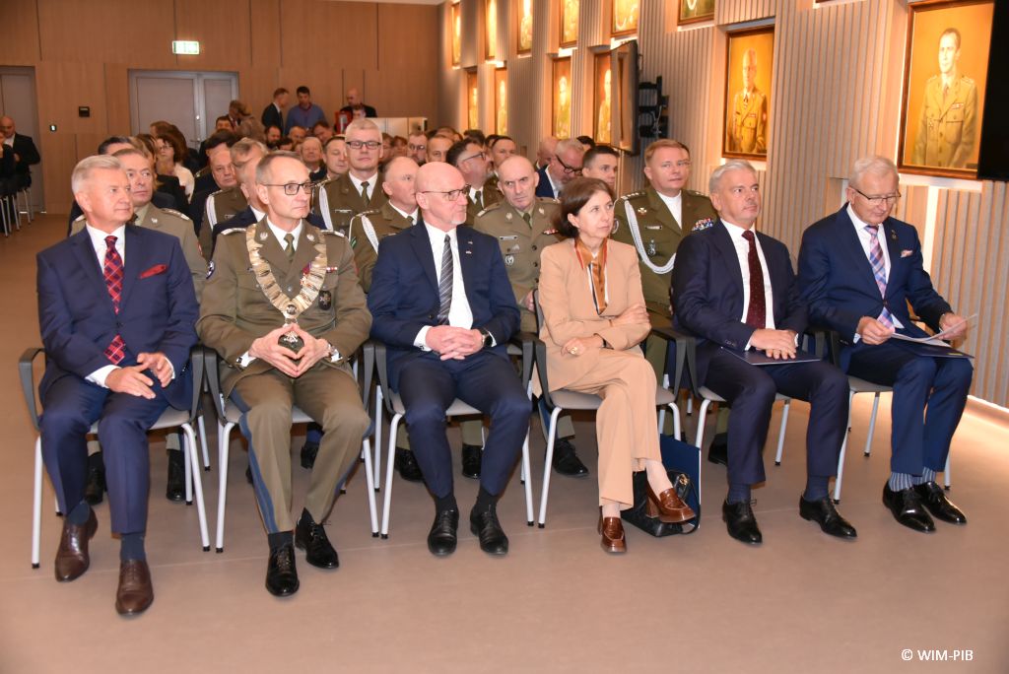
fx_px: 1010
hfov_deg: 53.1
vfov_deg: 36.9
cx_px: 504
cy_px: 337
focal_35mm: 36
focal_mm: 36
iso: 3200
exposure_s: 1/60
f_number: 4
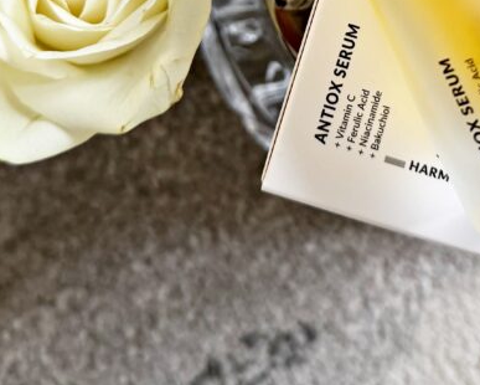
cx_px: 335
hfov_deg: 30.2
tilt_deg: -84.5
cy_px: -88
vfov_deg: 22.5
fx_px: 881
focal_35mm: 62
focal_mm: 6.76
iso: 200
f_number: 1.78
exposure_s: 1/102
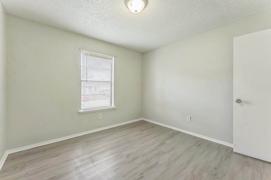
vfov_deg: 81.2
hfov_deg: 104.3
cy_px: 90
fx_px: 105
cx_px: 136
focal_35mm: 14
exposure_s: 1/13
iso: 400
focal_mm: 14
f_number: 11
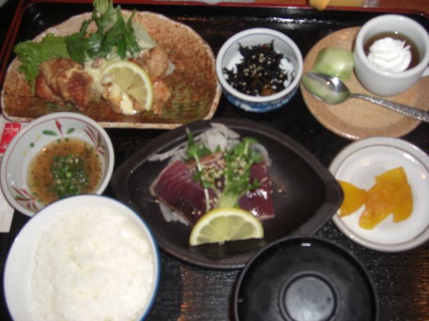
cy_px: 160
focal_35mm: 38
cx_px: 214
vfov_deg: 37.7
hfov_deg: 49.0
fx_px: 471
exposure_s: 1/60
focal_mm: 7.9
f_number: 2.8
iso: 200
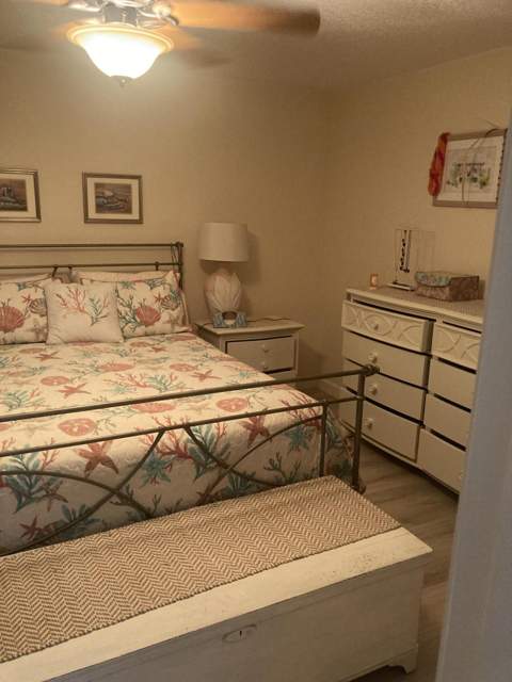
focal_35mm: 28
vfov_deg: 63.4
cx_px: 256
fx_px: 552
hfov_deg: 49.7
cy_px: 341
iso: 400
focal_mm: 3.99
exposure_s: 1/30
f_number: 1.8
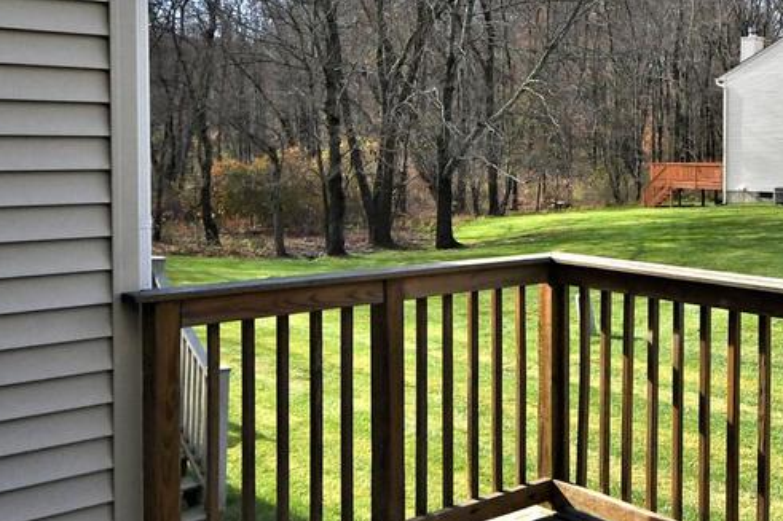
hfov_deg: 43.4
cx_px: 561
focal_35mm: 44
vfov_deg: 30.3
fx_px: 957
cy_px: 175
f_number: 5.6
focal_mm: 10
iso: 1000
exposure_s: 1/3200
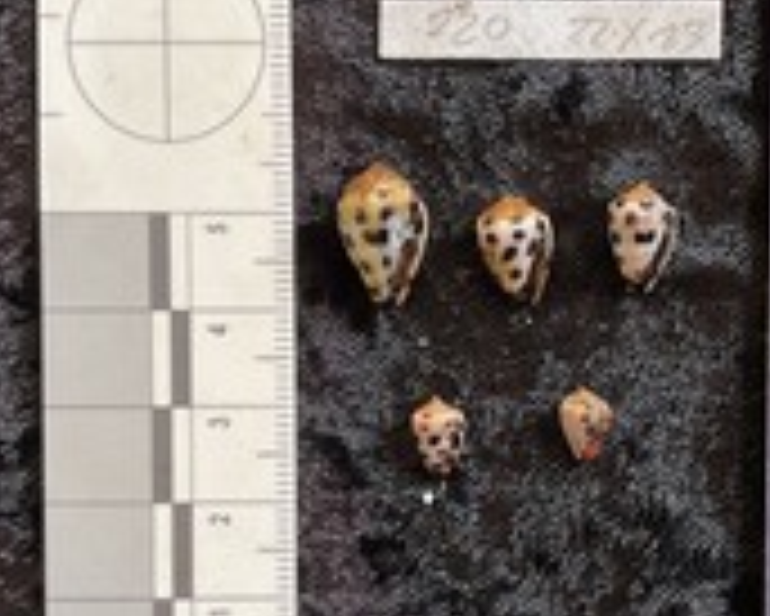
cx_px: 581
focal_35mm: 58
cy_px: 402
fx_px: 1323
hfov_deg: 31.9
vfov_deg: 26.1
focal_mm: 3
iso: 64
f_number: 1.8
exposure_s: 1/100
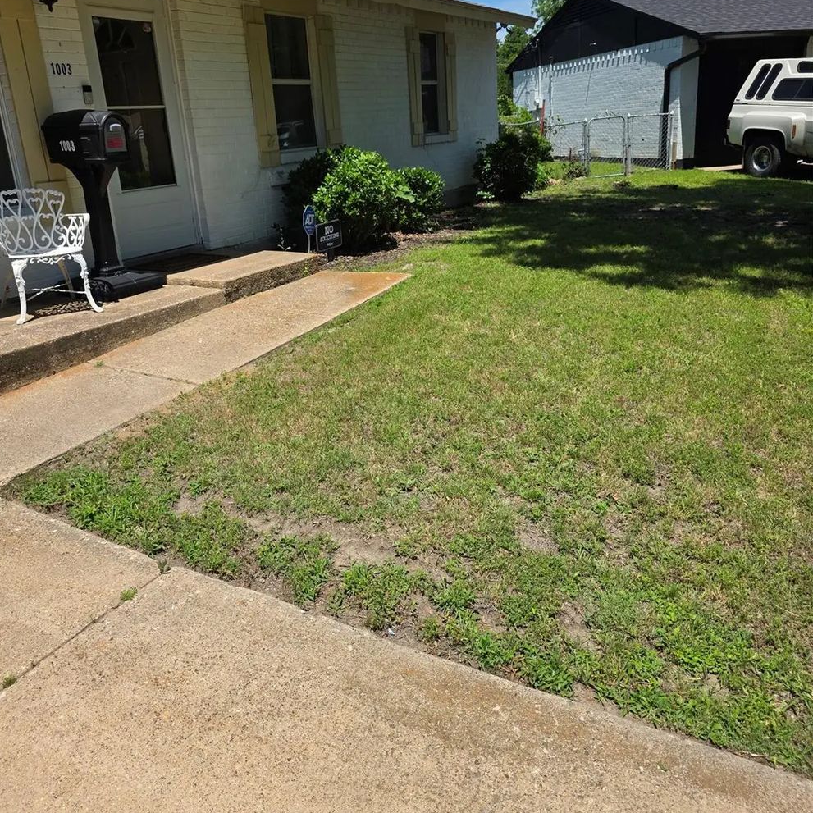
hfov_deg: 57.3
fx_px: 744
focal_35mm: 28
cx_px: 394
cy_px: 364
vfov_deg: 57.2
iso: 80
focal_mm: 6.3
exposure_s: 1/6574
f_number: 1.7
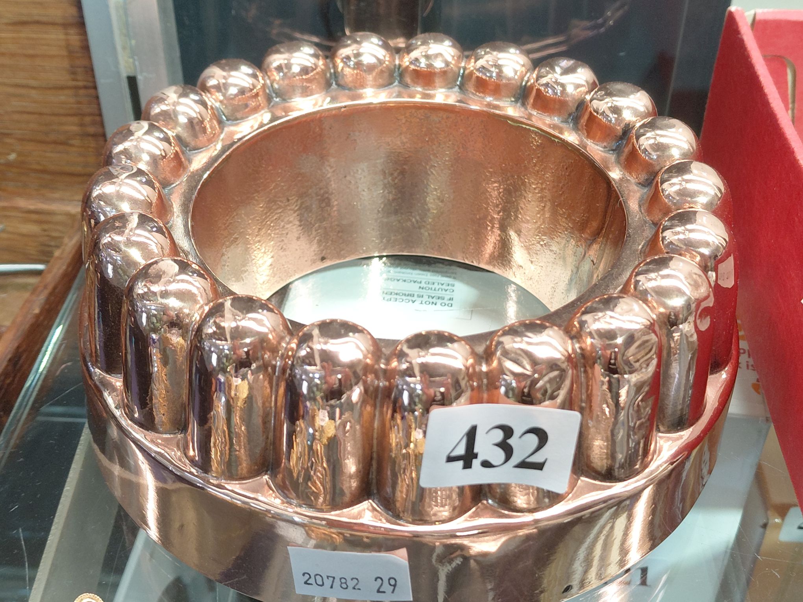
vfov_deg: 54.9
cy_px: 301
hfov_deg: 69.4
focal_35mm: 25
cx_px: 402
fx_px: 580
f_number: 1.8
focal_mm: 4.69
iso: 160
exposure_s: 1/50.1
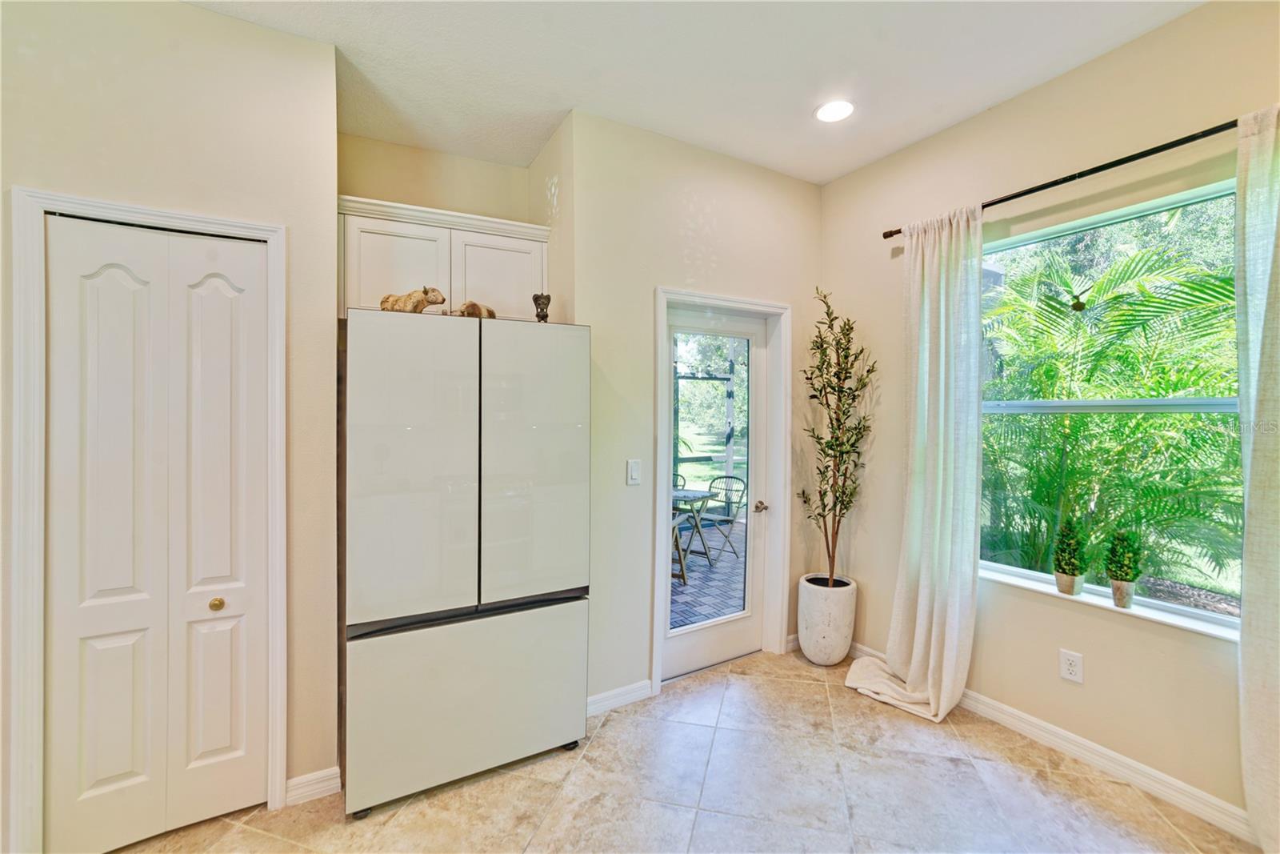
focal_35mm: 14
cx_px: 640
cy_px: 427
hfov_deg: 104.2
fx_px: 498
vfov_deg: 81.2
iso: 100
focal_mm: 14
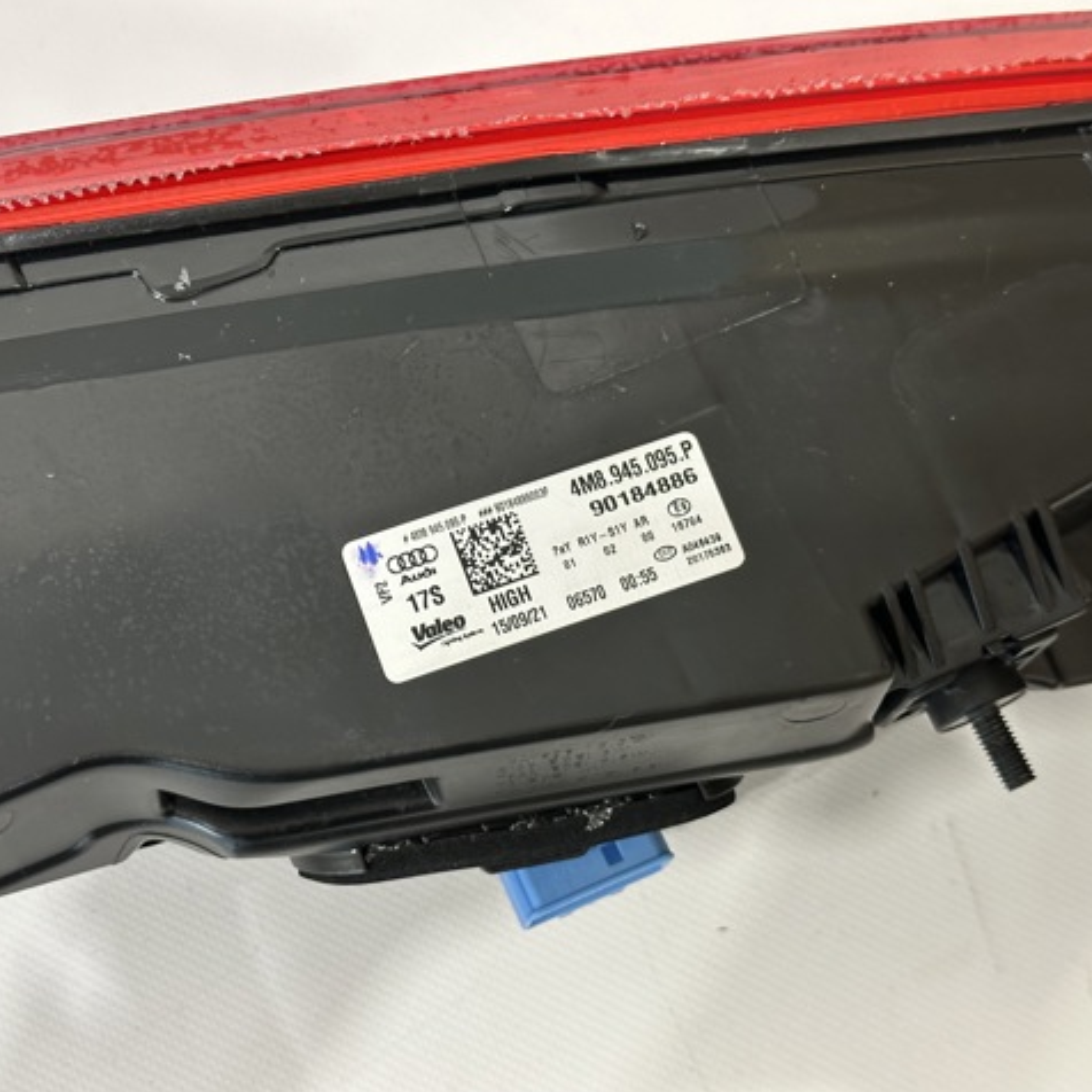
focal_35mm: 57
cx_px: 459
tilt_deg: -69.6
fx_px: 2034
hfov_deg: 30.0
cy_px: 547
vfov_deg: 30.0
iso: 250
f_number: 1.78
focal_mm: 6.86
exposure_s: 1/33
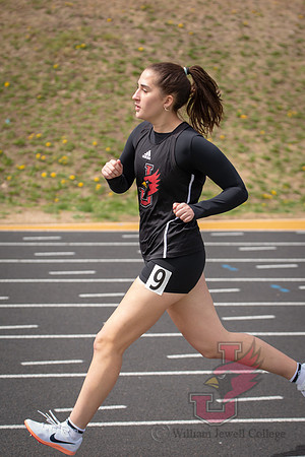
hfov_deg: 13.0
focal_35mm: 105
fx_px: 1334
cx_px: 152
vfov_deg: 19.5
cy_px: 228
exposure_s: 1/1000
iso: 100
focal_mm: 70
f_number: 2.8
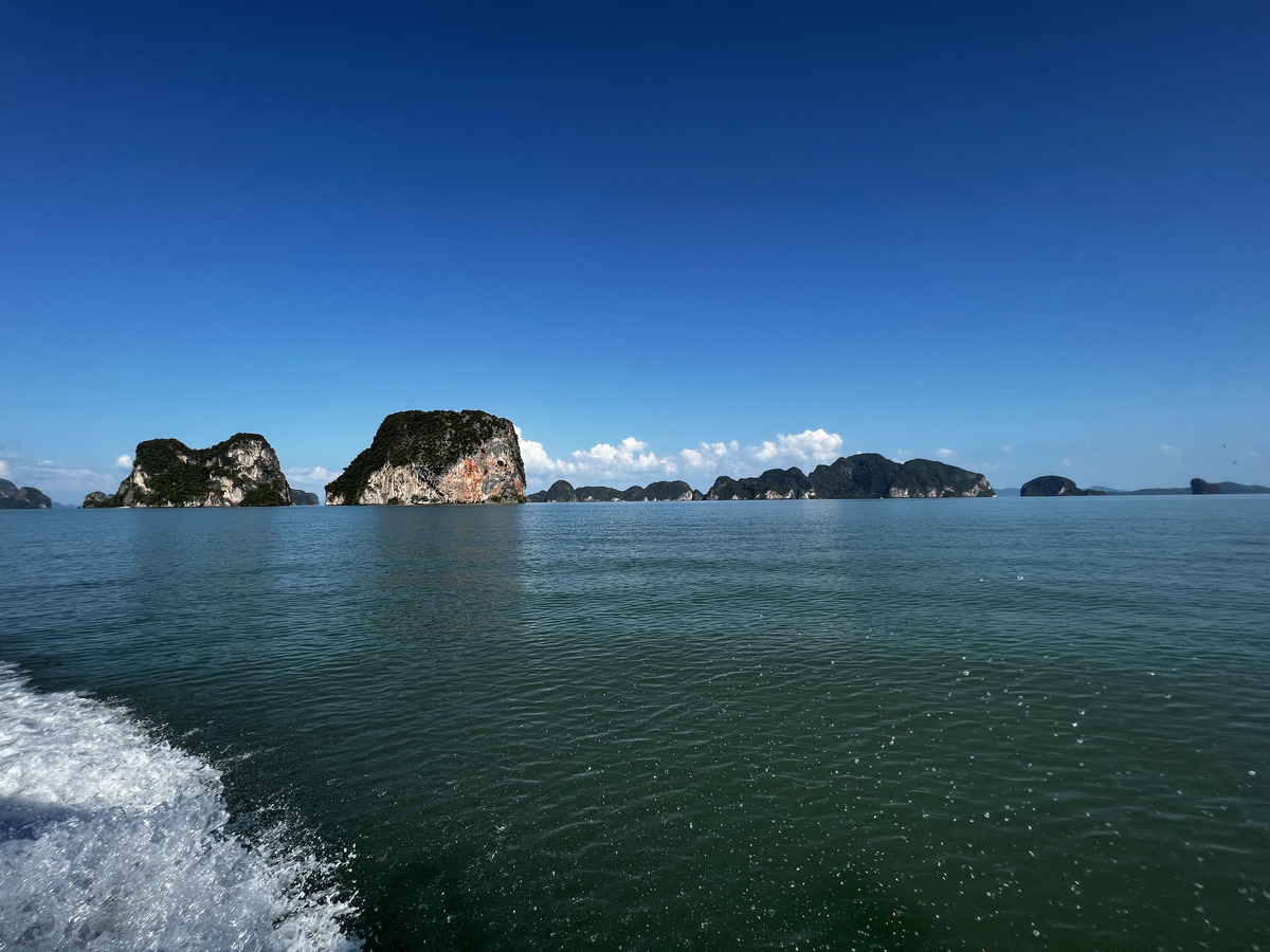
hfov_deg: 106.2
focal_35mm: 13
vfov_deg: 89.9
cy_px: 476
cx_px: 635
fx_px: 477
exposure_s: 1/2370
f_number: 1.8
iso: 32
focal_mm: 1.57
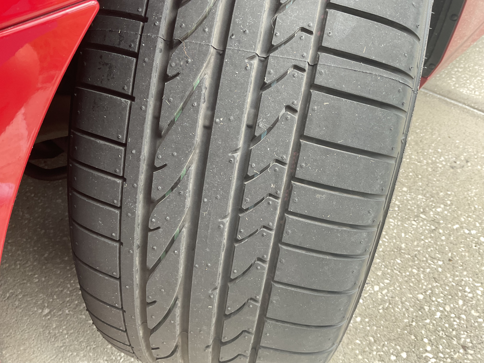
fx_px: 405
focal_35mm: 29
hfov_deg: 61.7
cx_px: 242
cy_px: 182
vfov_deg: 48.2
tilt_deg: -48.9
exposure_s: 1/120
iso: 32
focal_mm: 3
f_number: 1.8
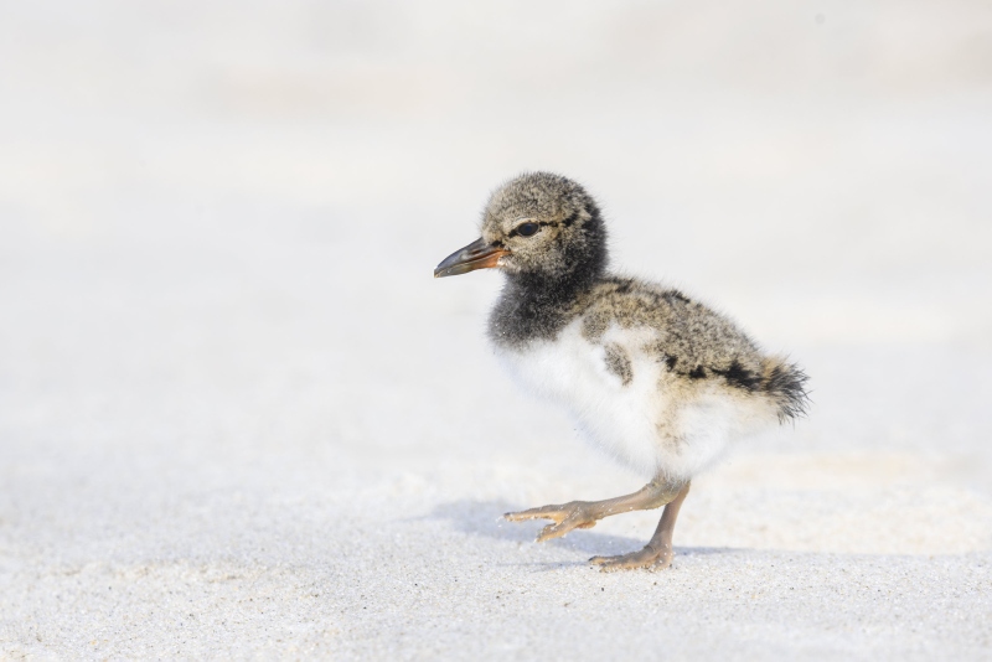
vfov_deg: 1.9
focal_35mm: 710
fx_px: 19570
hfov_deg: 2.9
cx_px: 496
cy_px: 331
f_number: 11
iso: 2000
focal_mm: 710
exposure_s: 1/1250
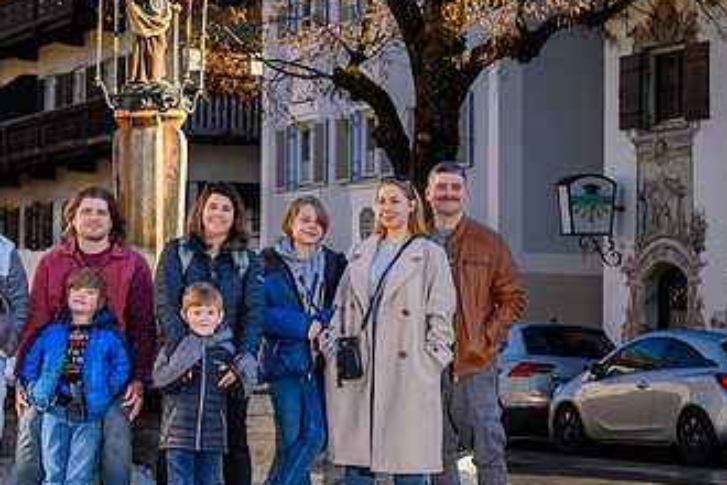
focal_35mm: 123
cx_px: 93
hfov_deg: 16.5
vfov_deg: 11.1
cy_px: 218
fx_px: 2484
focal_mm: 70
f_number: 5.6
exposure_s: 1/320
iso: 125
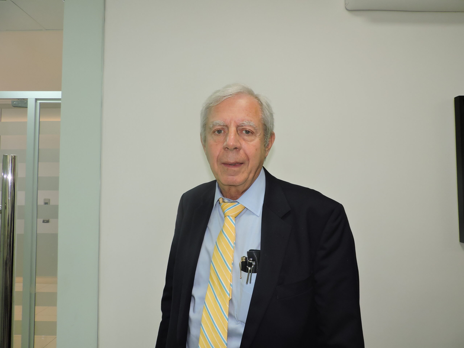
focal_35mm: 24
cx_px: 232
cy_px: 174
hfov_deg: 71.6
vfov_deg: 56.8
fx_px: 322
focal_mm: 4.3
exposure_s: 1/40
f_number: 3
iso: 180
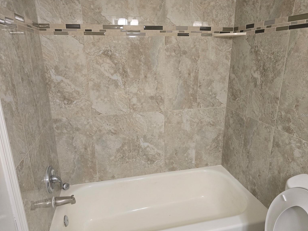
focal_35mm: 24
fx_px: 214
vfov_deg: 56.8
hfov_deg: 71.6
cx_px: 159
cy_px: 115
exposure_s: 1/120
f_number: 1.7
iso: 400
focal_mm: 6.3
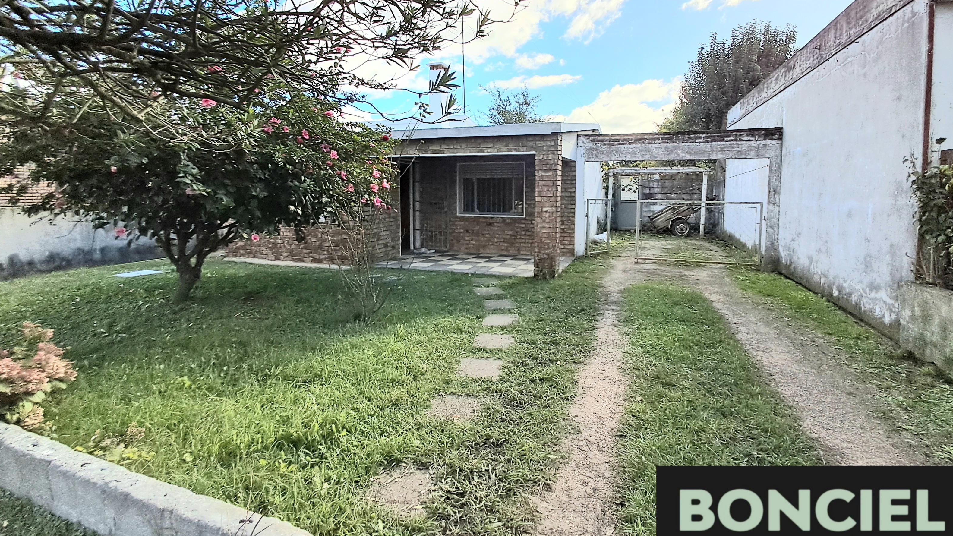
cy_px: 218
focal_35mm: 18
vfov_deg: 60.6
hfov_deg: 92.7
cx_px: 479
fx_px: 455
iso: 40
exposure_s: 1/1000
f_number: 2.2
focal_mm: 1.64
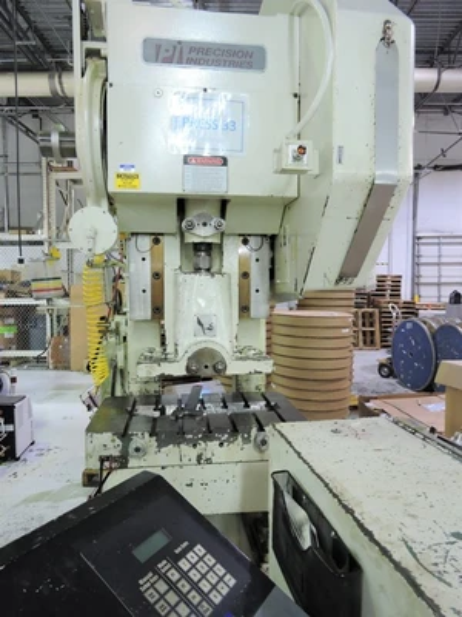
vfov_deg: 71.6
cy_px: 308
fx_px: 427
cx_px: 231
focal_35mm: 24
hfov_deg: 56.8
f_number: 3.3
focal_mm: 4.3
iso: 400
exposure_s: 1/13
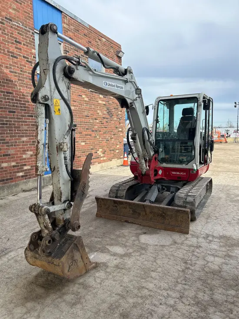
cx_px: 120
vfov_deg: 67.3
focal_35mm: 26
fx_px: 239
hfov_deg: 53.1
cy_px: 160
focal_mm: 5.7
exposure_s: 1/1751
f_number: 1.5
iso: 50
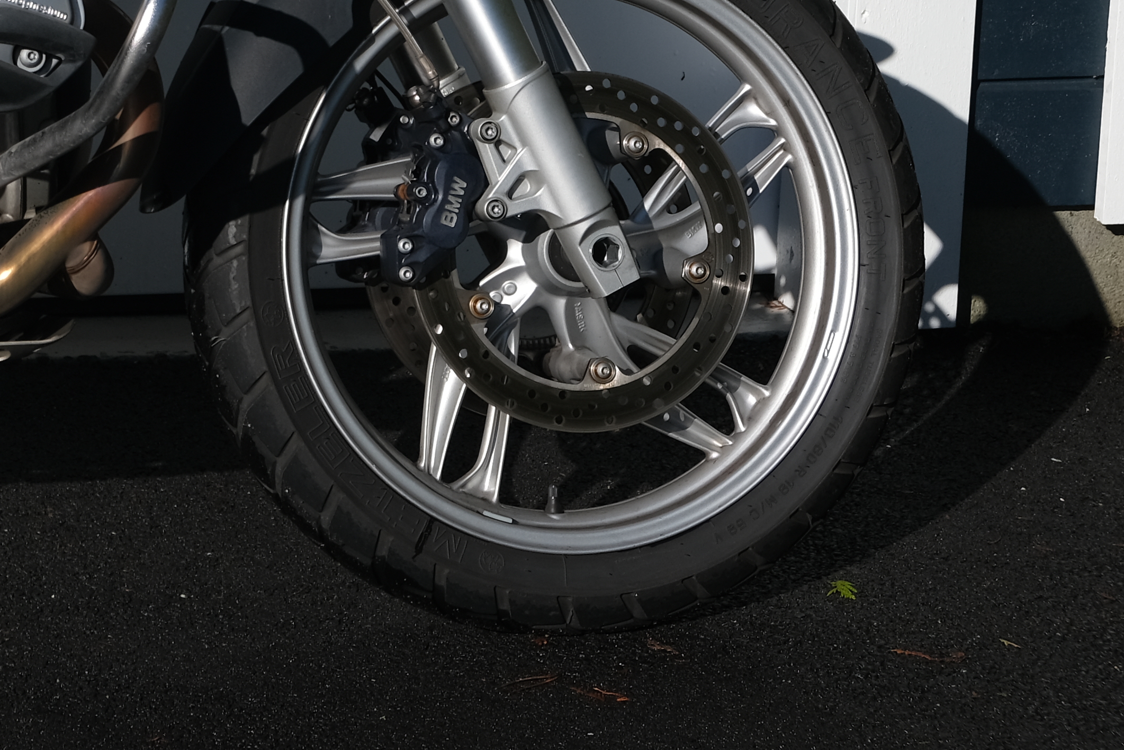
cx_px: -470
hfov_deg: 13.6
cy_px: -215
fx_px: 4496
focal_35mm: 144
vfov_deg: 9.4
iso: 160
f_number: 5.6
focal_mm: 32.9
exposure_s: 1/950
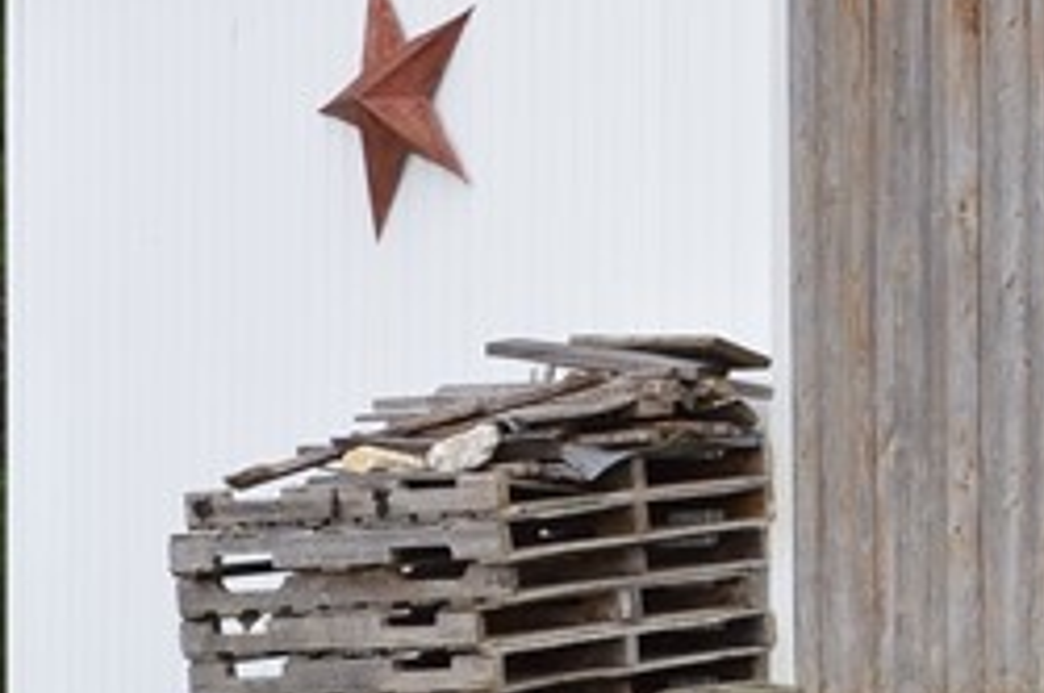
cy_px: -13
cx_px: 1363
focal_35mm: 189
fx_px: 5479
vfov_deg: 7.2
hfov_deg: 10.6
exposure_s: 1/200
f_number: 5.6
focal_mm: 29
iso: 100
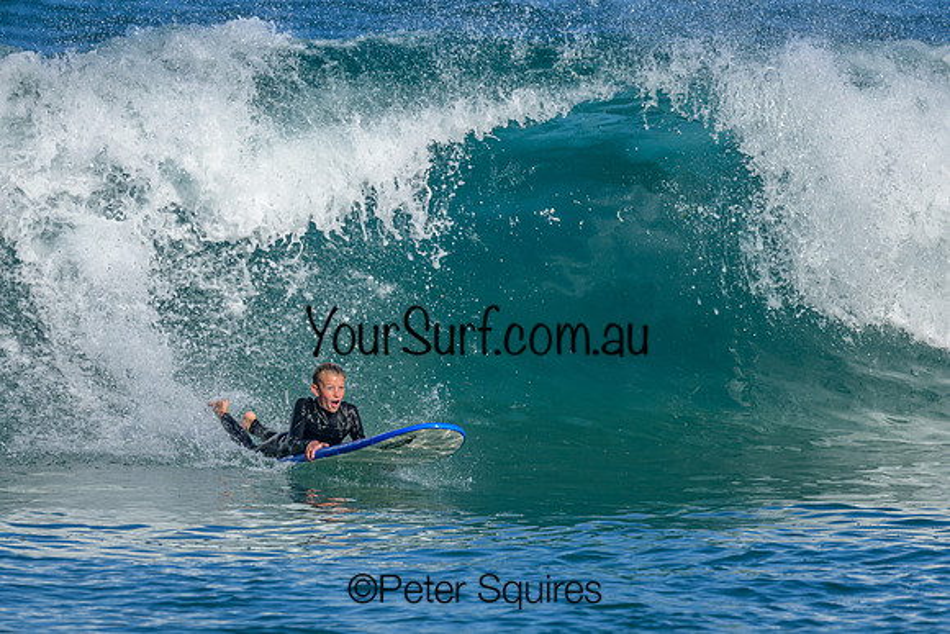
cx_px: 415
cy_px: 336
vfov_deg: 1.3
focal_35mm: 1040
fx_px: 27445
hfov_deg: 2.0
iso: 400
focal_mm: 800
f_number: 8
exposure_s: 1/2000
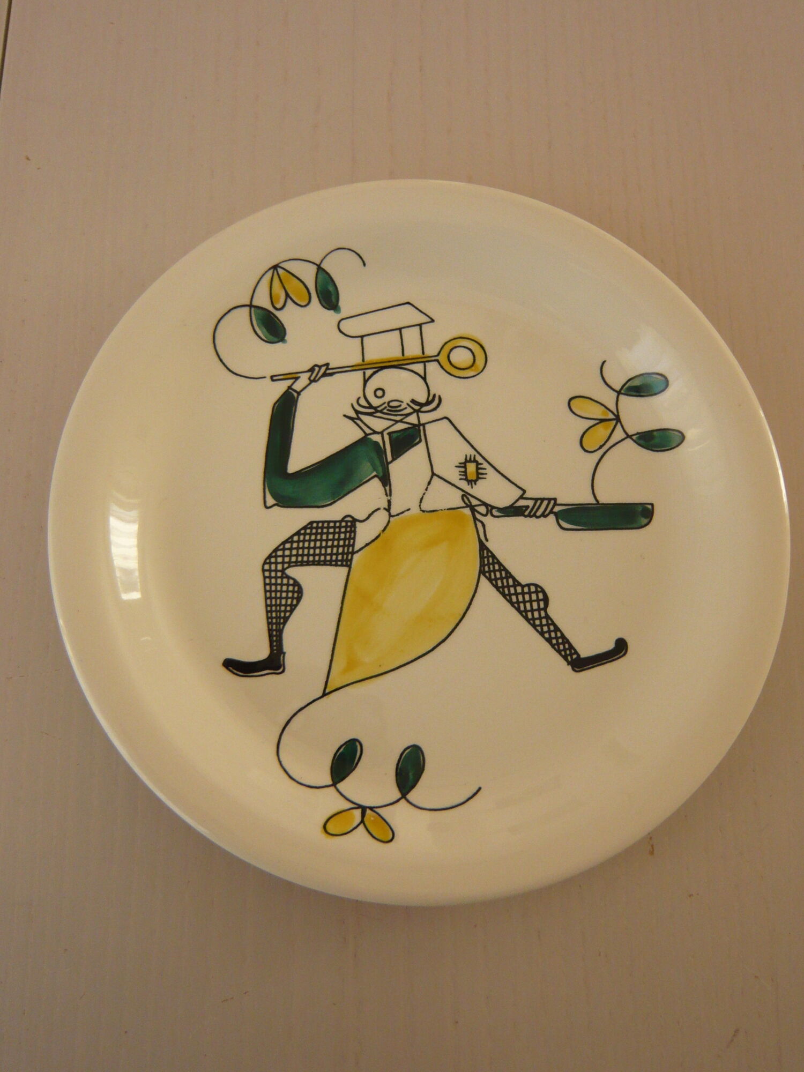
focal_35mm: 30
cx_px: 402
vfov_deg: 60.0
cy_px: 536
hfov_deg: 46.8
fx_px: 929
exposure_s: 1/160
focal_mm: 4.6
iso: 200
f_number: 2.8
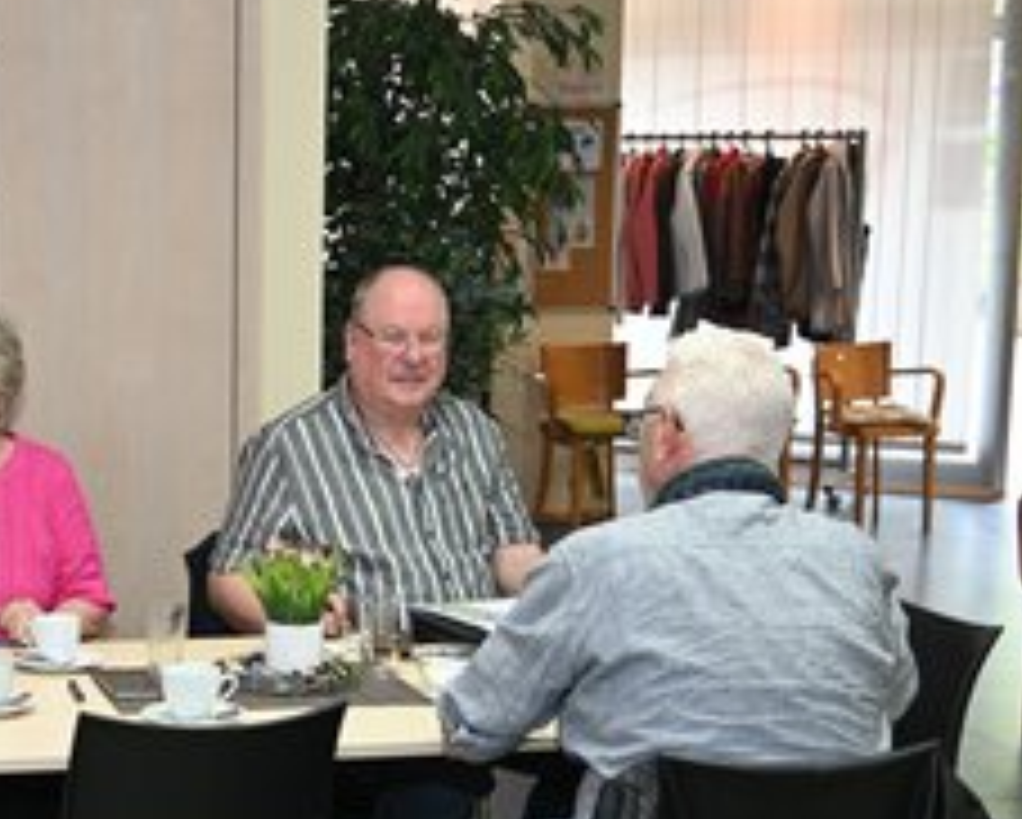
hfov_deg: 23.4
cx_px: 0
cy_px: 619
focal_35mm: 78
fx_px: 2361
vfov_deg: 19.5
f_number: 5
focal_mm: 41
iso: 800
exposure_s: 1/60
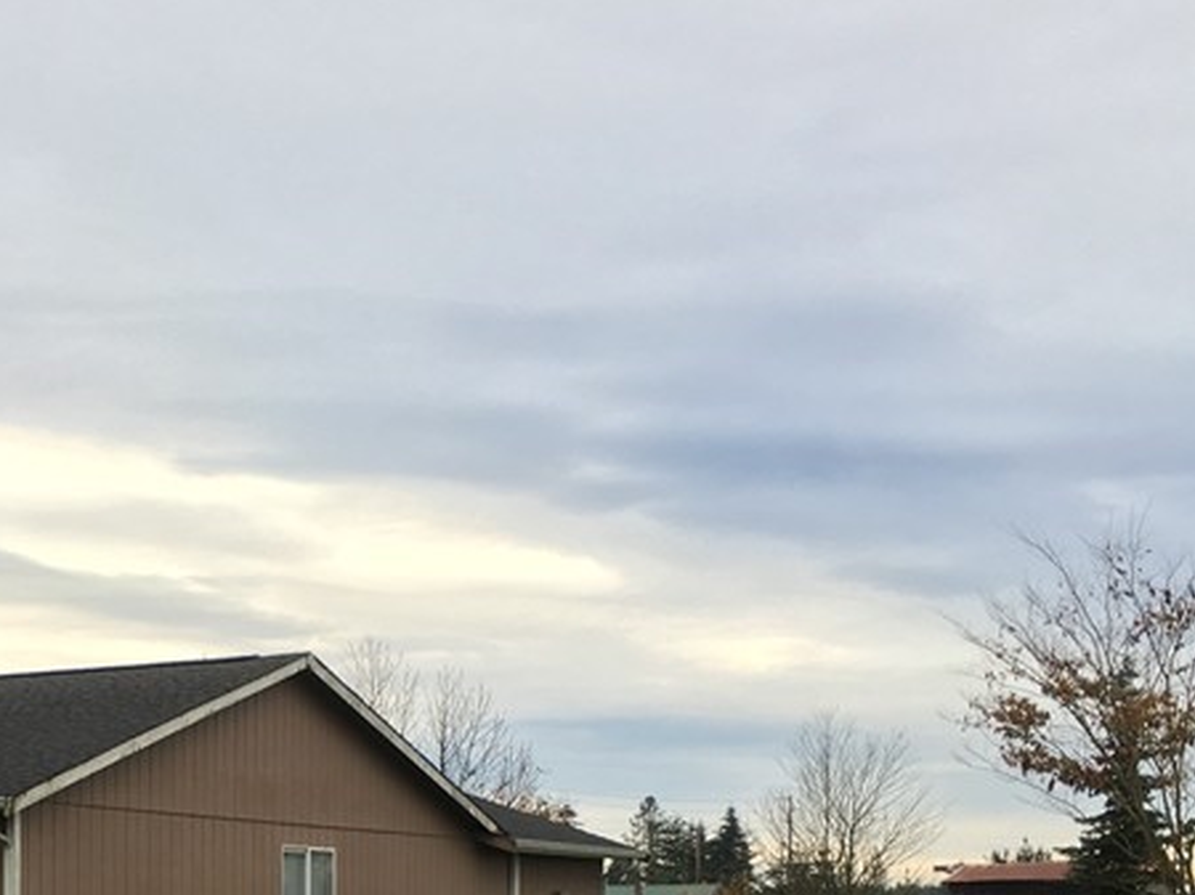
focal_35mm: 66
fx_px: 2277
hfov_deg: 28.3
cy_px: 959
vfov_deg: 21.2
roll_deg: +0.0
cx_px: 114
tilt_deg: +0.3
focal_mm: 4.15
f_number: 2.2
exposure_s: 1/216
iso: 25
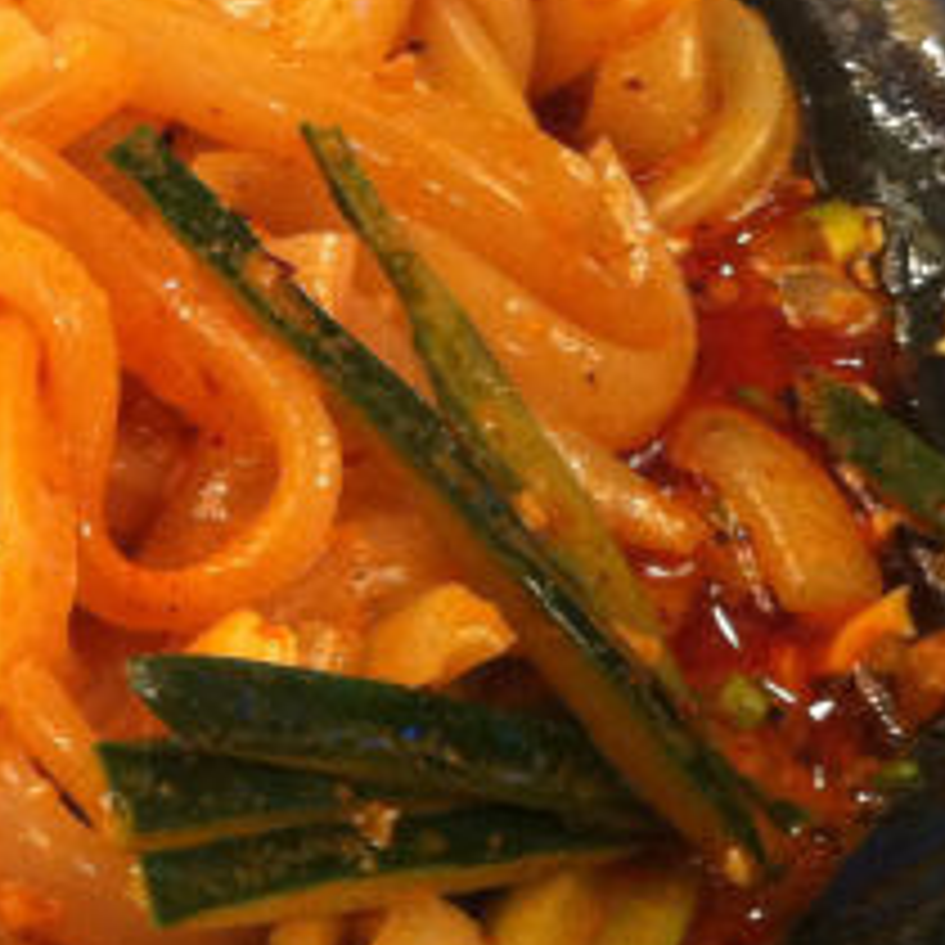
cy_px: 565
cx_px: 9
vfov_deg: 16.9
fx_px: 3181
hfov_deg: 16.6
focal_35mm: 103
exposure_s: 1/17
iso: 320
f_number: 2.8
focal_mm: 3.85
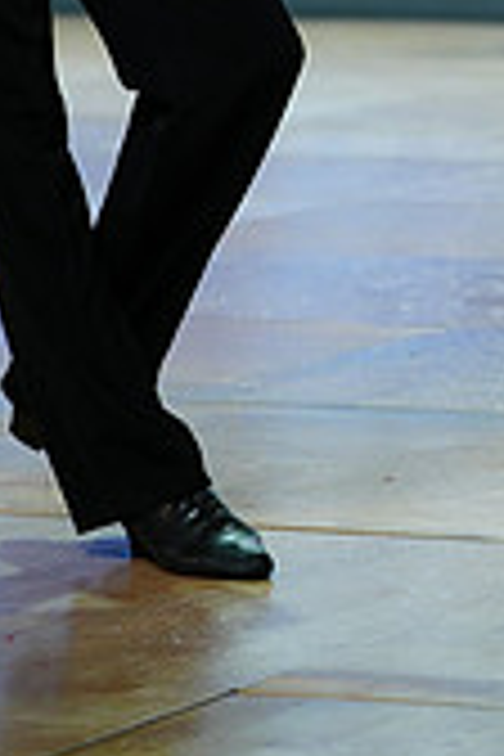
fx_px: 5712
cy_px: -328
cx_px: 632
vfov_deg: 7.5
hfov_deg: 5.0
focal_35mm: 272
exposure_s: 1/400
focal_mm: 79
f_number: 2.8
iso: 320
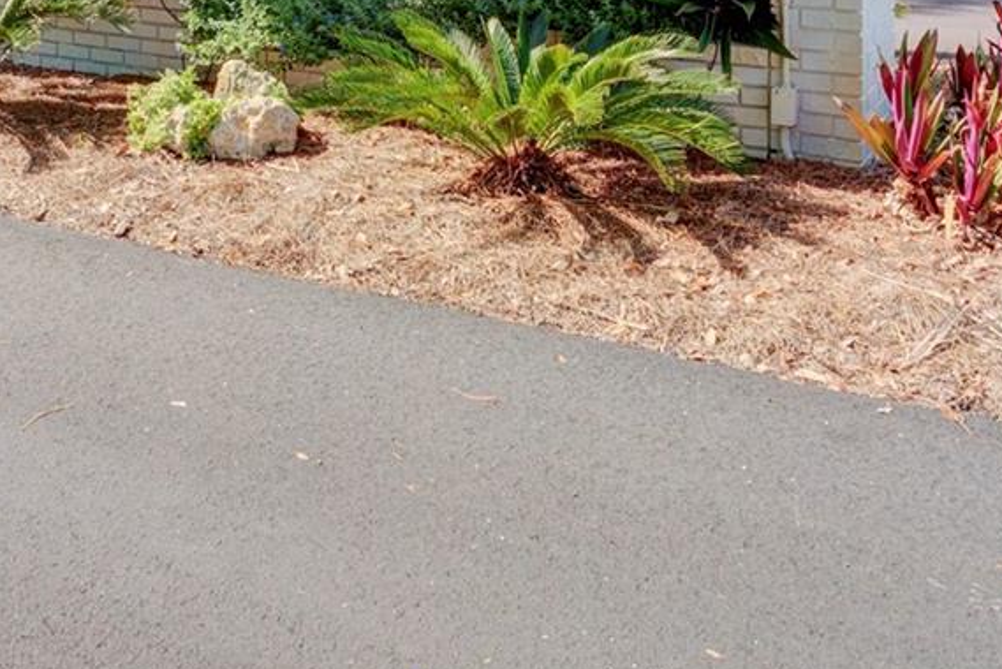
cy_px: -171
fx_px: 1292
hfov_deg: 42.2
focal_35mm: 46
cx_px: 405
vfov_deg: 25.5
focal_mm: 16.5
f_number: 8
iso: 400
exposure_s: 1/400
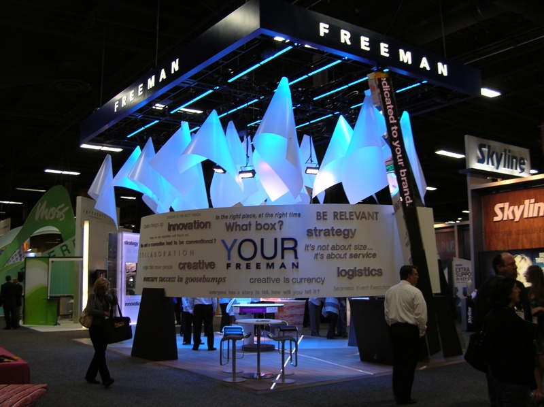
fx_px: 565
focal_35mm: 36
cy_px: 204
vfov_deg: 39.6
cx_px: 272
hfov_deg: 51.4
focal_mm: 6
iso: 50
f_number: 2.7
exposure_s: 1/38
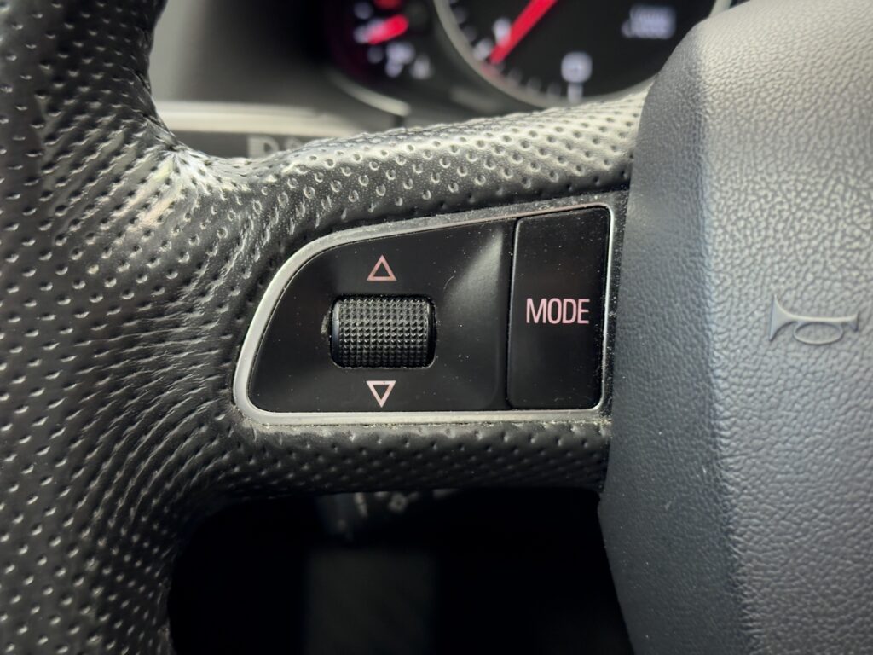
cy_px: 328
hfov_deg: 39.7
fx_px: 1211
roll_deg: +0.4
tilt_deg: -30.2
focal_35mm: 48
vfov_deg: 30.3
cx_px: 436
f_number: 1.78
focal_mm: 6.76
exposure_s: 1/25
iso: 500
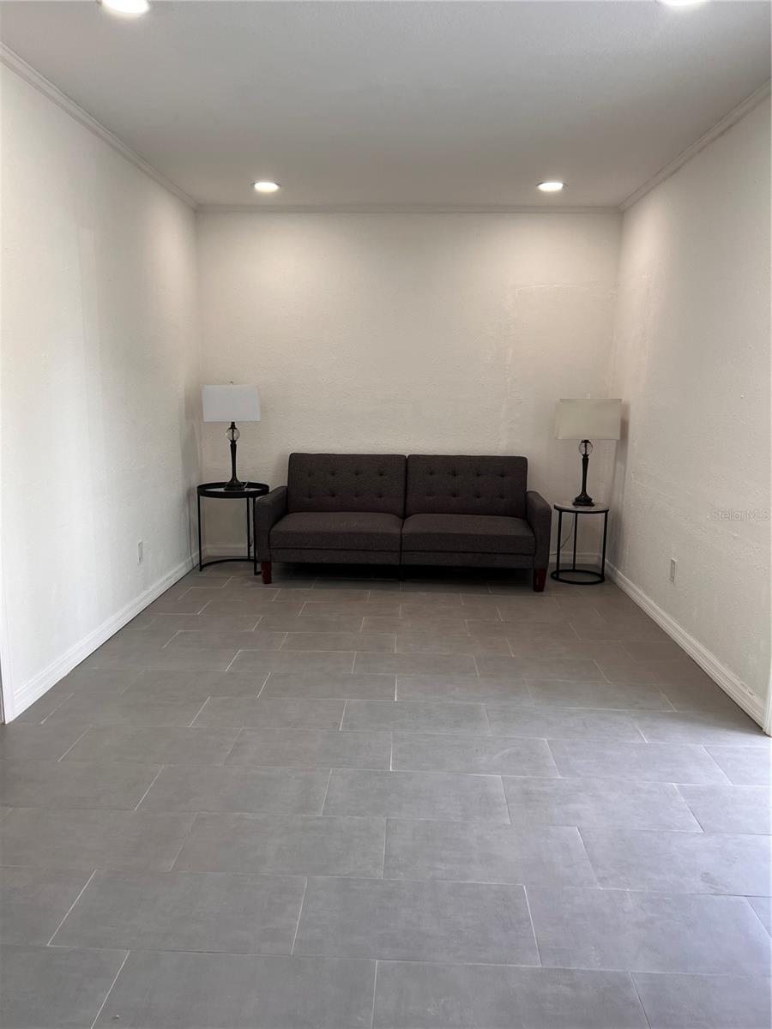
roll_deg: -1.0
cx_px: 386
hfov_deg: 53.1
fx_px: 773
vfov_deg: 67.3
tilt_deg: -9.8
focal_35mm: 26
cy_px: 514
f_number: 1.5
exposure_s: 1/120
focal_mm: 5.7
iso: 50
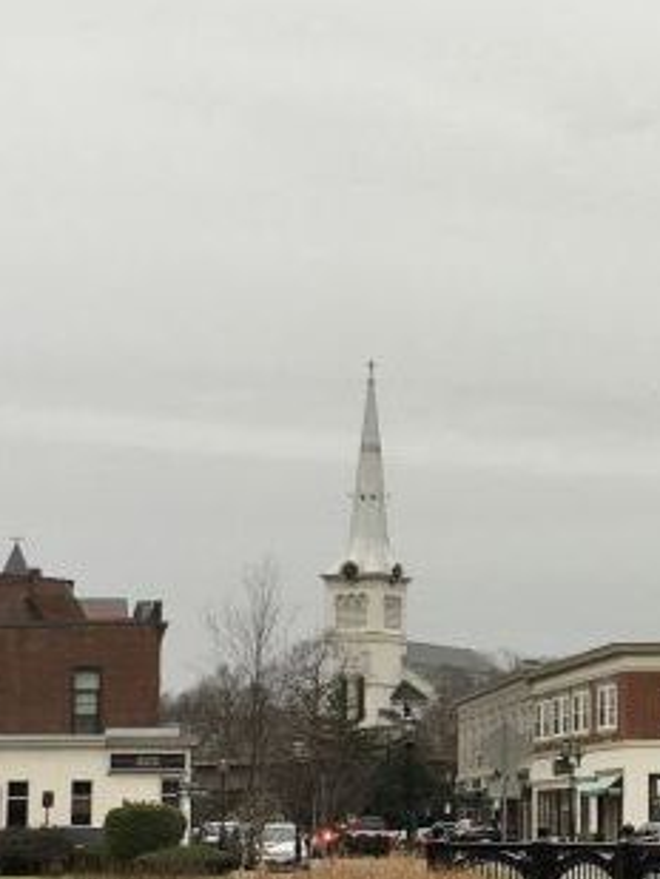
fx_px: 1473
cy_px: 643
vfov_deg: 32.7
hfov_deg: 25.2
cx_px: 384
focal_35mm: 58
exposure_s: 1/120
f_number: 2.2
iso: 40
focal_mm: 4.15
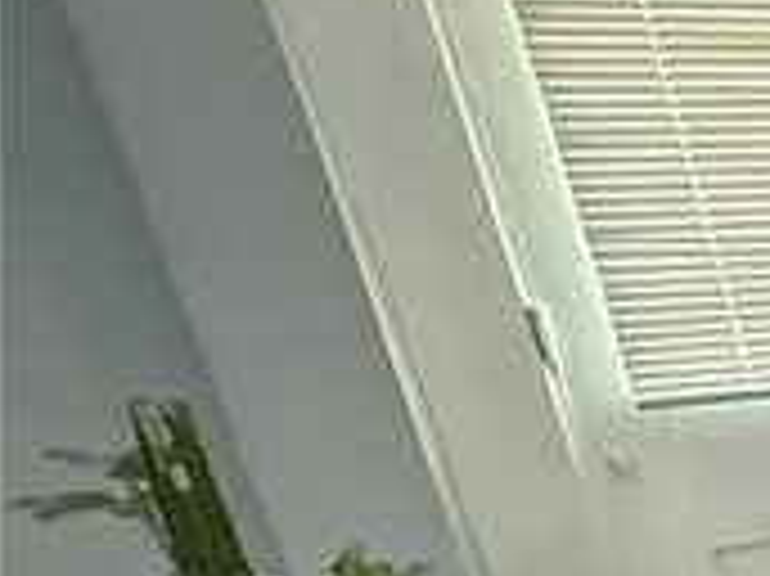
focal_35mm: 84
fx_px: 1867
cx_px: 2301
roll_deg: +0.2
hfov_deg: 11.6
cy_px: 585
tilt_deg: -19.0
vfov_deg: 17.1
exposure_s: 1/60
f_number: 2.2
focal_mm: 2.22
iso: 640
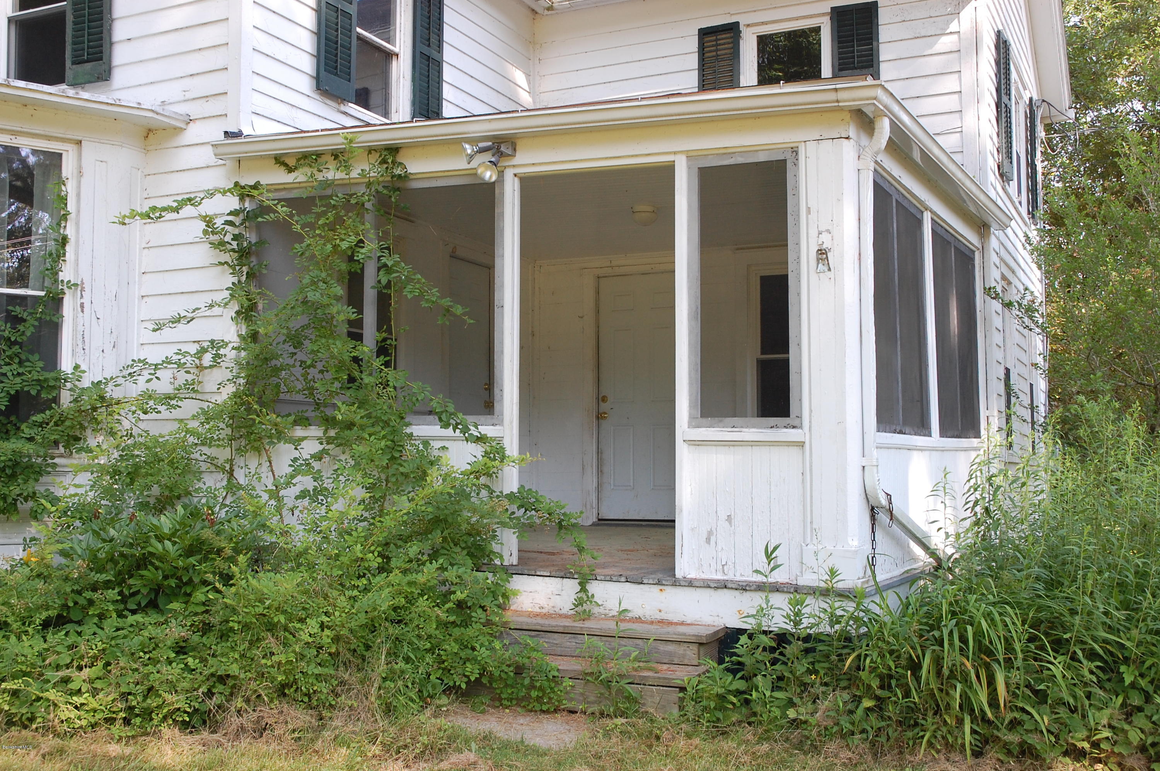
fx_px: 1304
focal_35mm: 40
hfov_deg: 48.0
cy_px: 386
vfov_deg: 32.9
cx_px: 580
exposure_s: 1/100
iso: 400
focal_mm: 27
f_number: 9
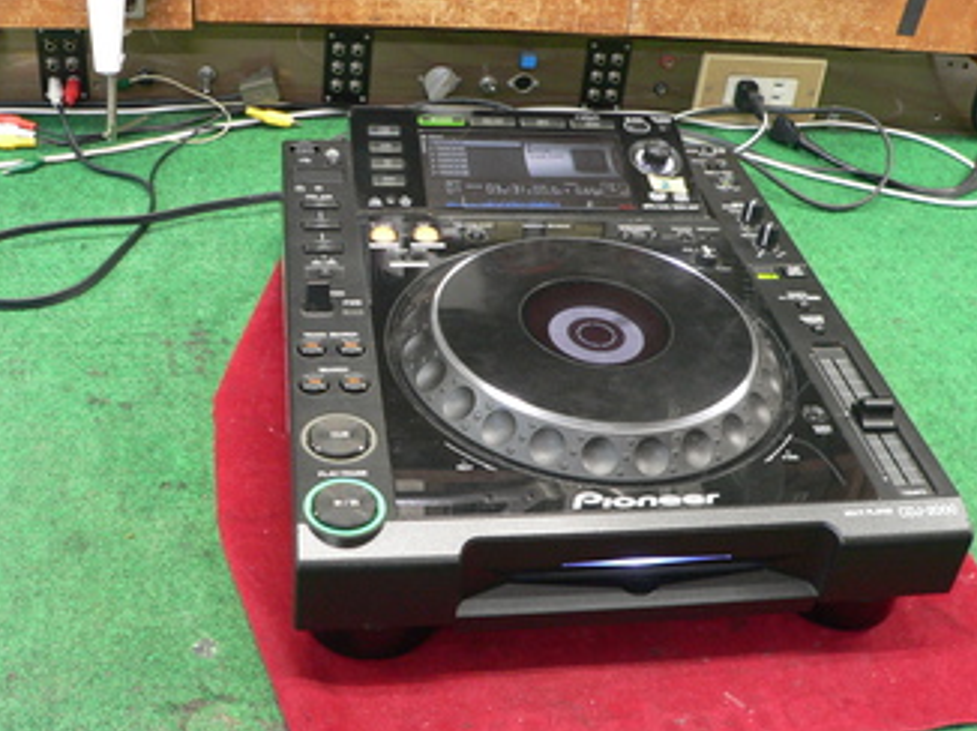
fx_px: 1185
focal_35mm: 42
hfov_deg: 44.8
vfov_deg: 34.3
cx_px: 471
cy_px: 322
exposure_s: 1/8
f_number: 2.8
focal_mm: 6
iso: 200
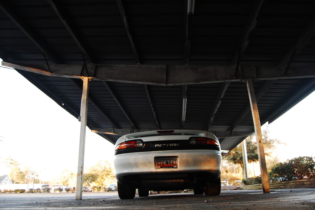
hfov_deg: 67.4
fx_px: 236
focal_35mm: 27
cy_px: 105
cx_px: 158
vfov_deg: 47.8
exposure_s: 1/25
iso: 200
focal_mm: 18
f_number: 5.6
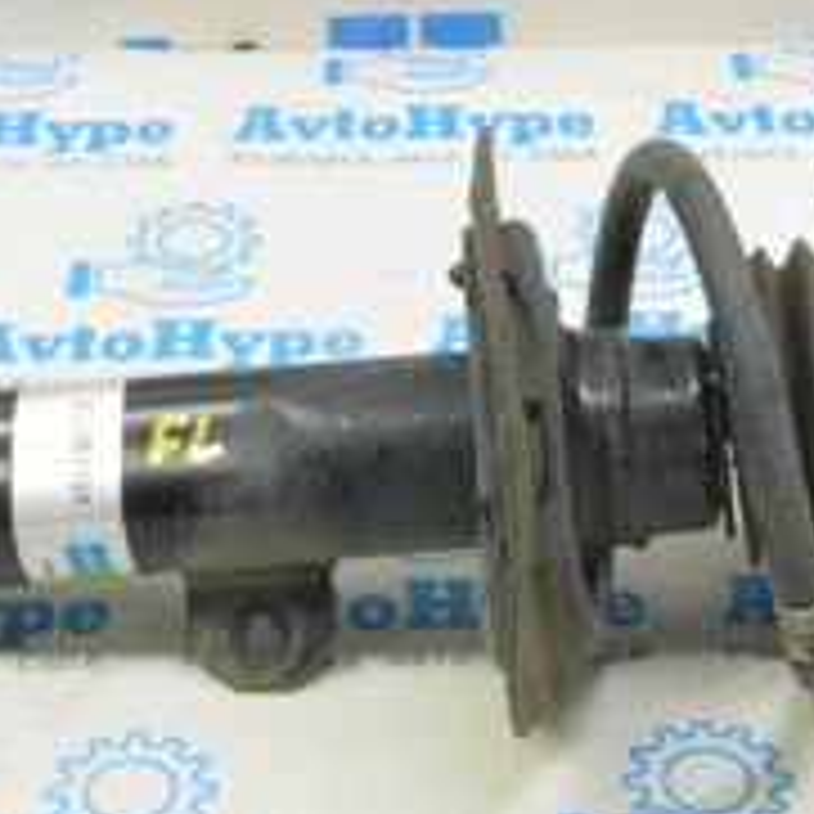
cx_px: 486
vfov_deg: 16.6
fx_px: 2754
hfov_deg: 16.8
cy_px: 74
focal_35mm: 104
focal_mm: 23
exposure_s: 1/20
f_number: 20
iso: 6400
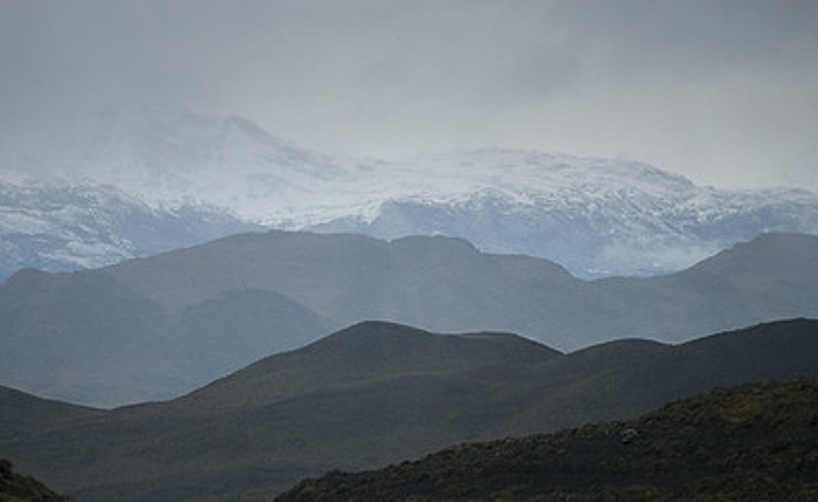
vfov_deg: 4.3
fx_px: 6697
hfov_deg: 7.0
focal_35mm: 302
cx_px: 375
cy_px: 292
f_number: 3.2
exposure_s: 1/125
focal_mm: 200
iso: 2000
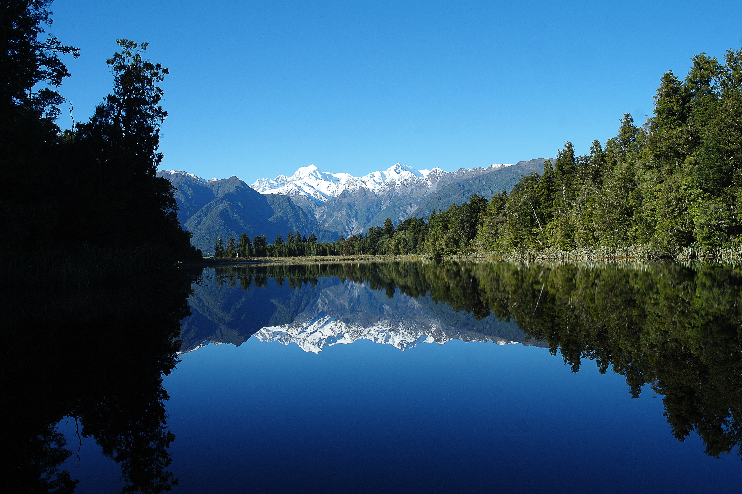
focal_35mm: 27
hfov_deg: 67.4
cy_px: 247
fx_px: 556
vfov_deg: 47.9
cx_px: 371
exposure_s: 1/125
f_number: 10
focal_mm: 18
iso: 100
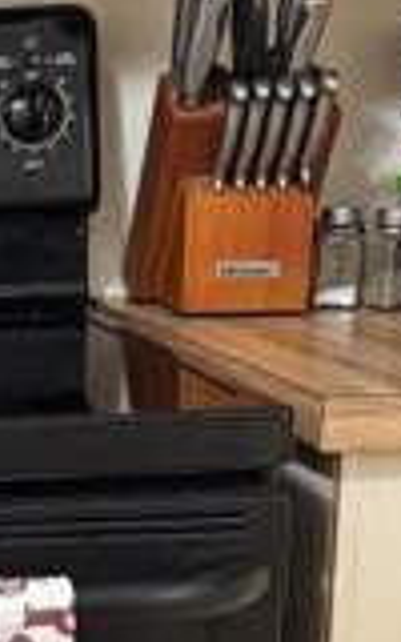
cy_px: 534
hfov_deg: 11.8
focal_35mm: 102
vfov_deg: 20.1
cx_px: -341
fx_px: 1784
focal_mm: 6.76
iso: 400
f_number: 1.78
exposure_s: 1/60
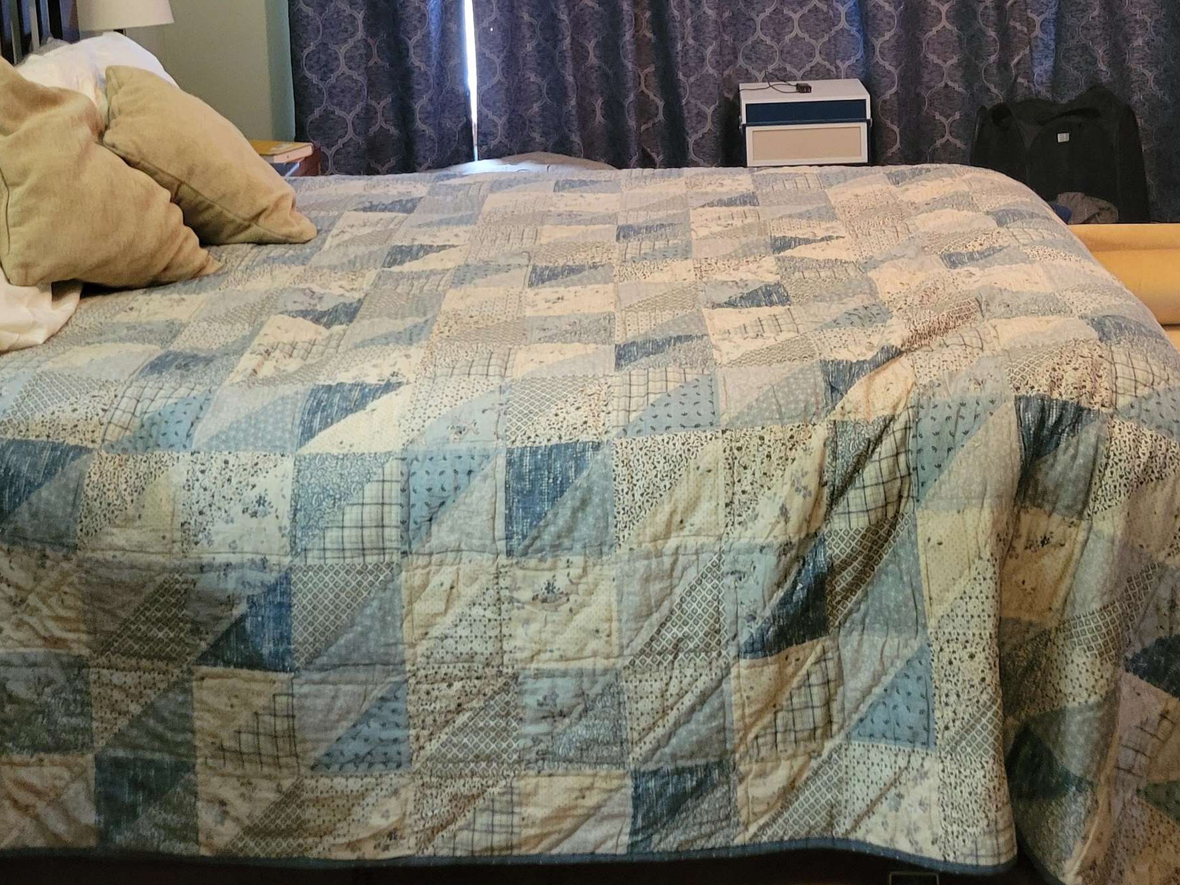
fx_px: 1534
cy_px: 159
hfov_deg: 42.1
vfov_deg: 31.2
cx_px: 632
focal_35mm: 45
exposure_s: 1/30
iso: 640
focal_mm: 5.4
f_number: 1.8
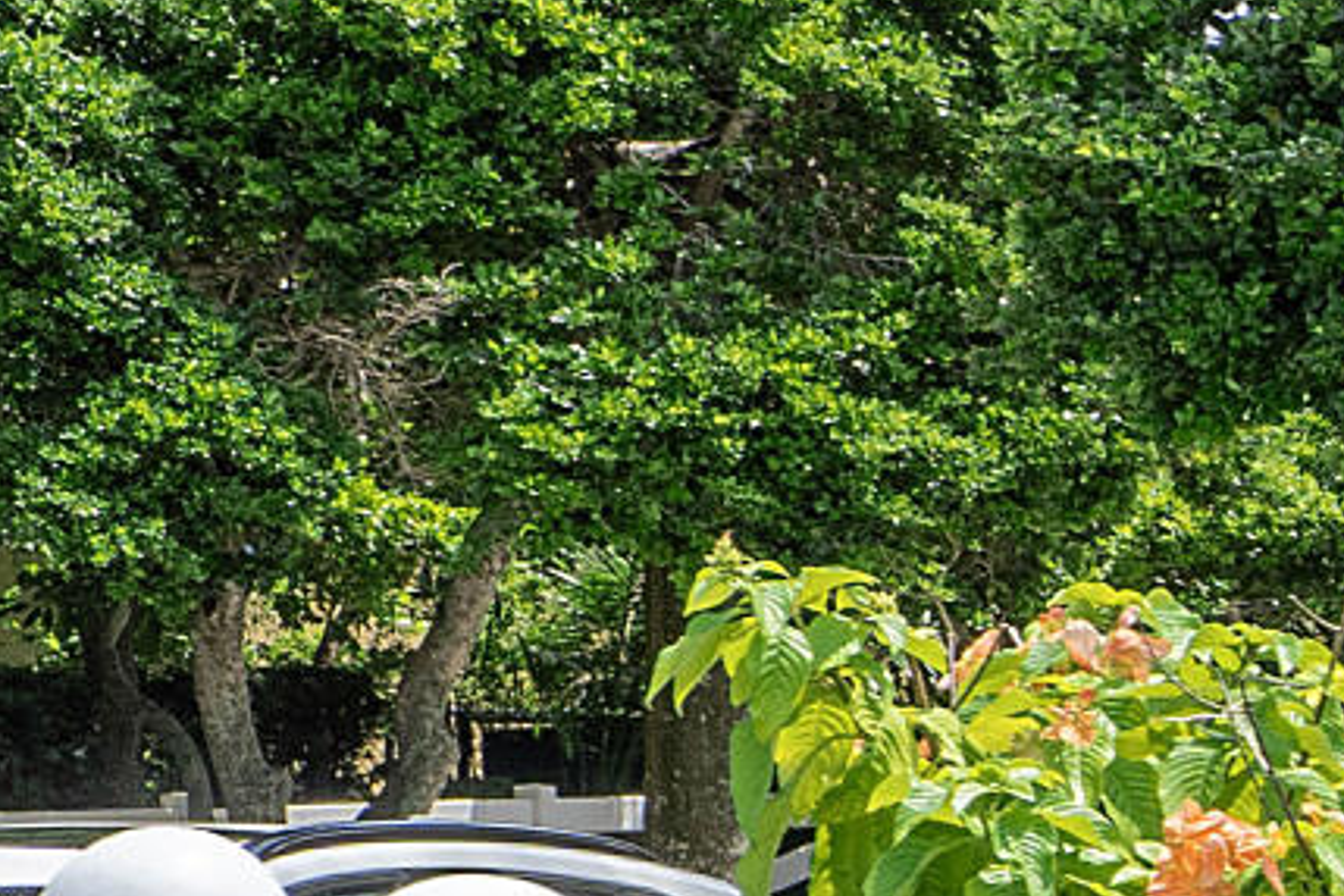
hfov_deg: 8.2
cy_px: 708
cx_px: 4110
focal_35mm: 210
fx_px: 7839
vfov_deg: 6.5
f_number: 10
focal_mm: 20
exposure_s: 1/160
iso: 100
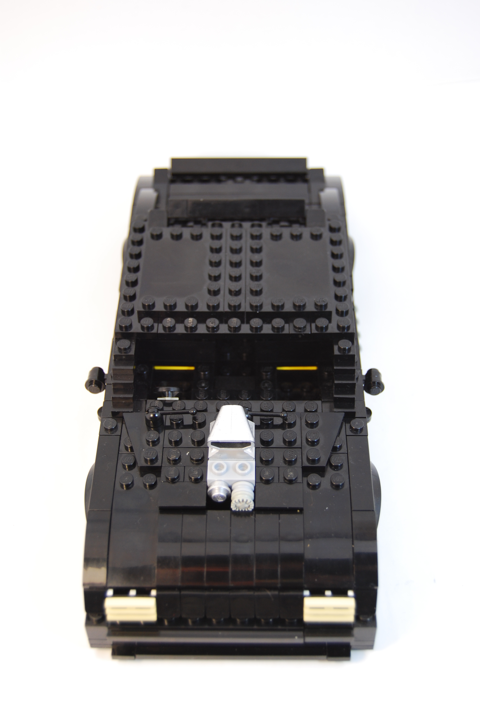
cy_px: 359
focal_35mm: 48
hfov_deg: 28.2
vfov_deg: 41.1
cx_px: 240
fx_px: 957
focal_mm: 32
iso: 200
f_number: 4.5
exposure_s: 1/50
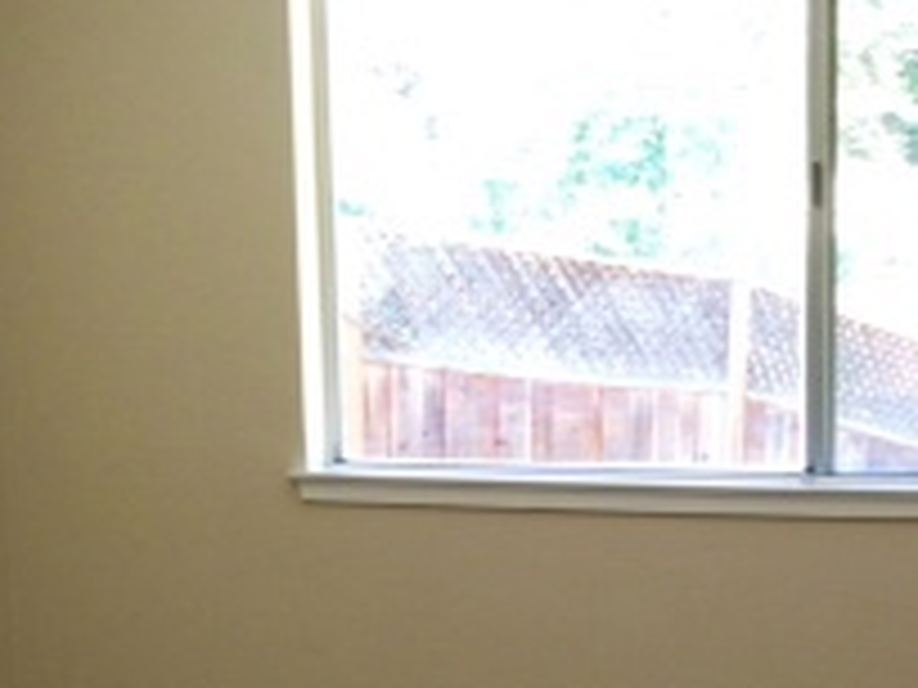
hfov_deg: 17.4
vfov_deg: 13.2
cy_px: 791
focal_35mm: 110
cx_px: 963
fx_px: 2917
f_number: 2.4
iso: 50
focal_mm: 4.28
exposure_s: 1/30
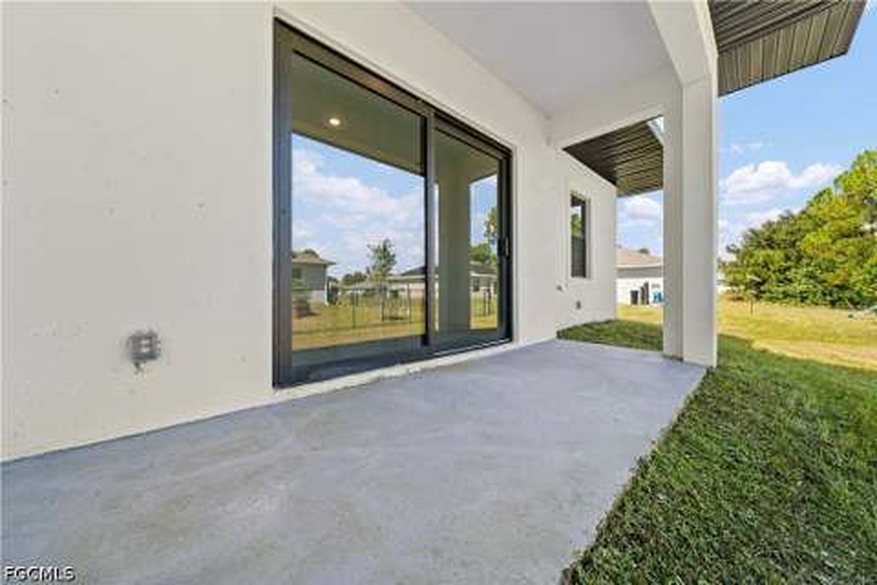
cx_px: 438
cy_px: 292
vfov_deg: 90.0
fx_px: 292
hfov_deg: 112.6
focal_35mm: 12
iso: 200
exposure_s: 1/20
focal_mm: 12
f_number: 9
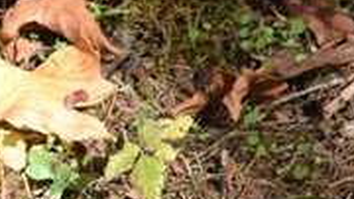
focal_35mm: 288
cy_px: 242
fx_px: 2699
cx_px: 421
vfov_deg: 4.2
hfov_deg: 7.4
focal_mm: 55
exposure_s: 1/250
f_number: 8
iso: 400
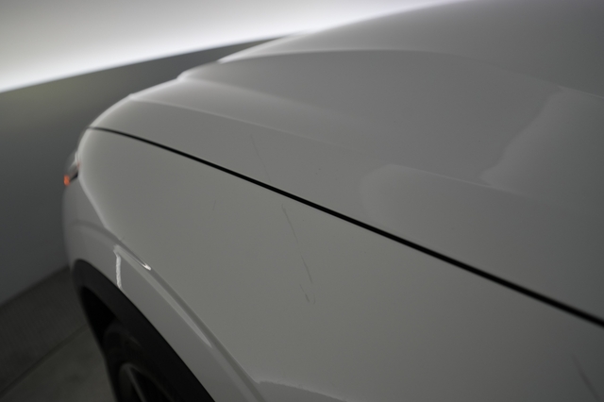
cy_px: 201
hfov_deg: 69.4
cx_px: 302
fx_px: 436
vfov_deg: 49.5
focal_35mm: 26
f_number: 4
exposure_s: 1/60
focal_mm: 26
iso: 320
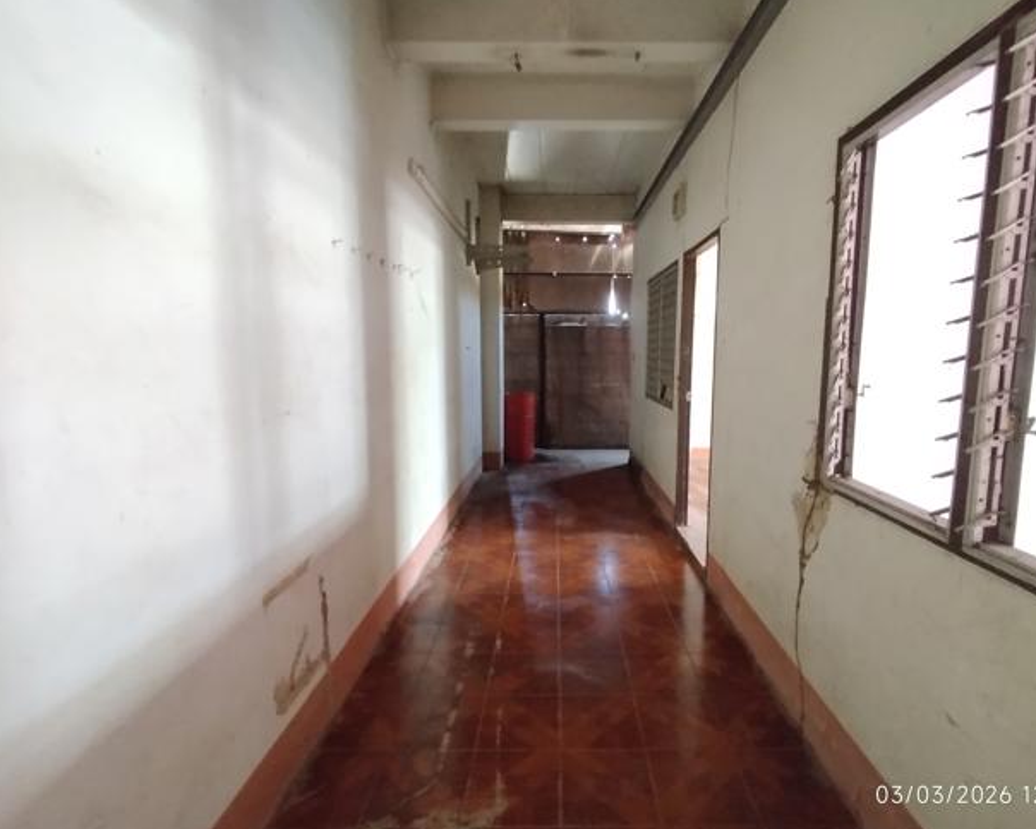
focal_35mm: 16
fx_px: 491
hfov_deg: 93.0
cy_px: 414
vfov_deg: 80.4
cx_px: 554
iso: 1000
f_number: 2.2
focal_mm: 1.65
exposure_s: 1/17
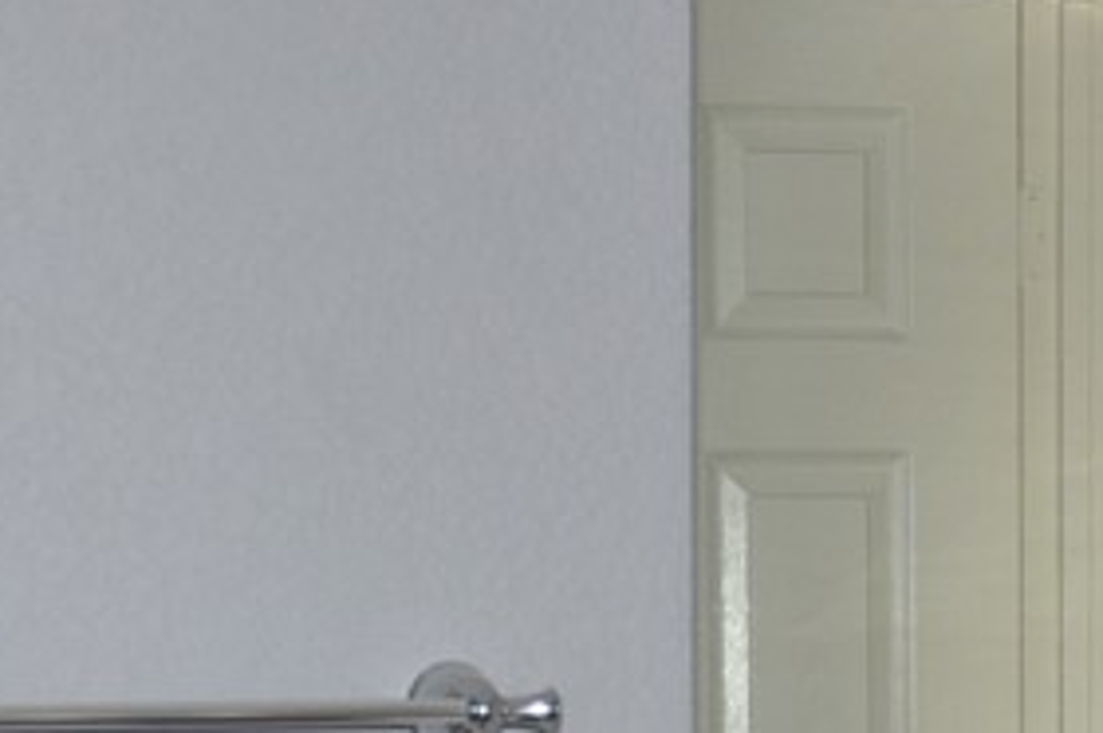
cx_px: 760
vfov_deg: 9.1
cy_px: 1151
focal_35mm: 146
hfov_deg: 14.0
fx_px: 4466
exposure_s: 1/60
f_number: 4
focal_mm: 25
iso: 800
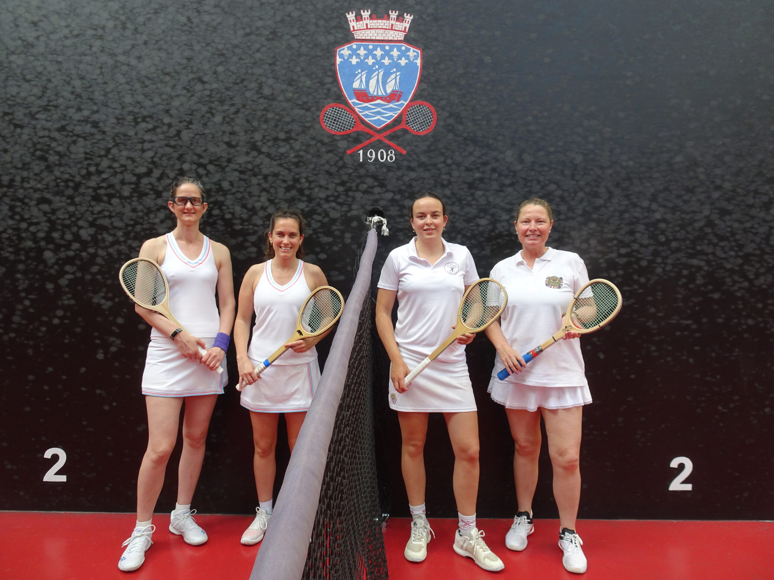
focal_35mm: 24
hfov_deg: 71.6
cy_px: 290
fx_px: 537
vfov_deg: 56.8
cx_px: 387
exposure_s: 1/40
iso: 80
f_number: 3.5
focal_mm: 4.1
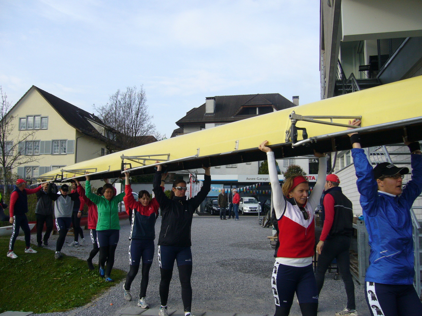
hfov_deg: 52.6
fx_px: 427
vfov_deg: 40.7
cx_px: 211
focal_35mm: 35
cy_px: 158
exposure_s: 1/200
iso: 80
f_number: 5.6
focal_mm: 5.8
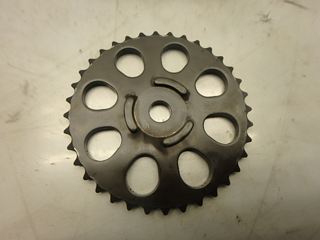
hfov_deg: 79.0
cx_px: 160
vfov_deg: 63.4
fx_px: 194
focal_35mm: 21
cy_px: 120
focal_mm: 3.7
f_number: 3.5
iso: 200
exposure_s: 1/50
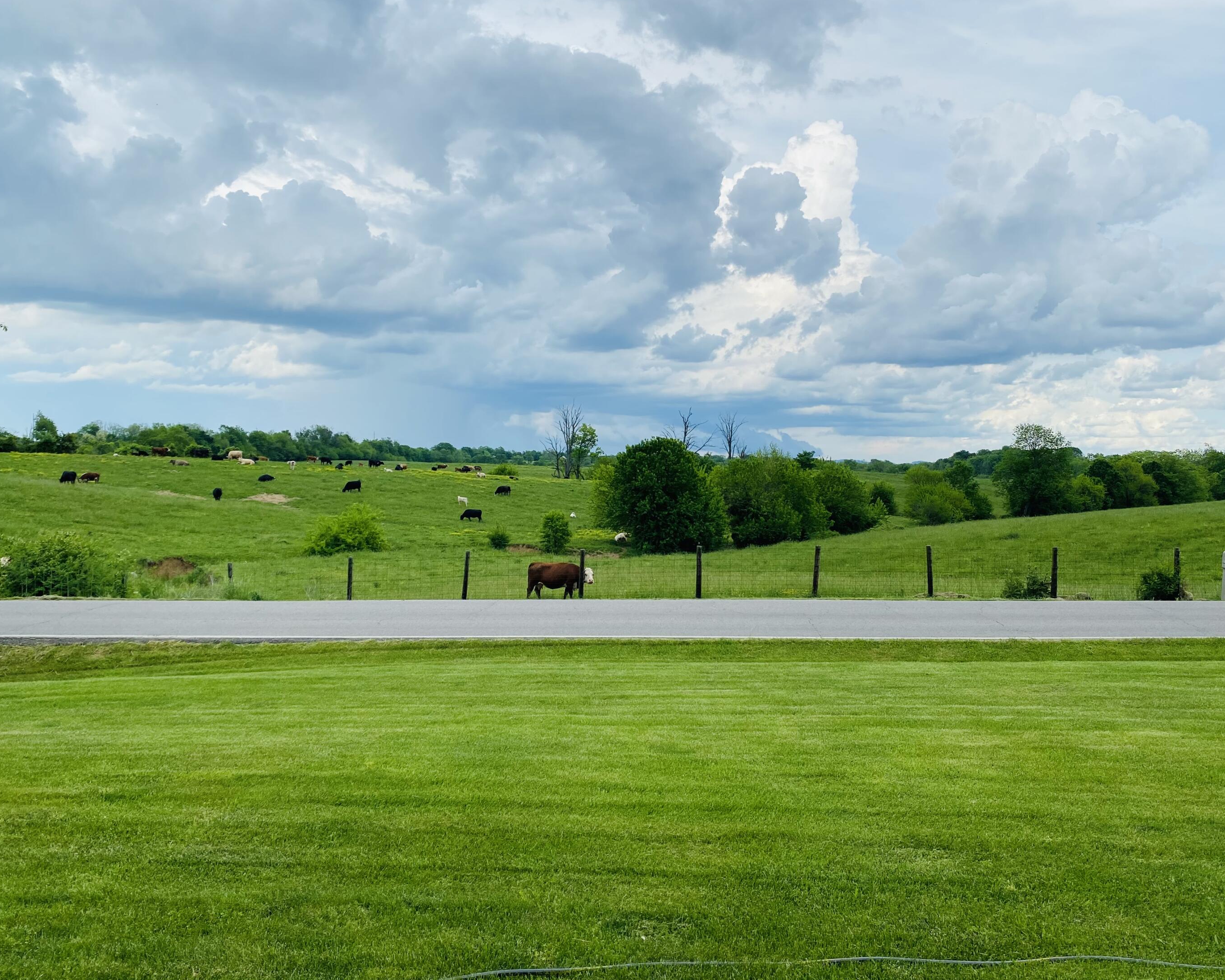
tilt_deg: -1.1
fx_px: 1015
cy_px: 475
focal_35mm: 28
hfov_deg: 62.2
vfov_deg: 51.5
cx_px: 615
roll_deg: -1.1
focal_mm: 4.25
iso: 32
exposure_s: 1/2625
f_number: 1.8
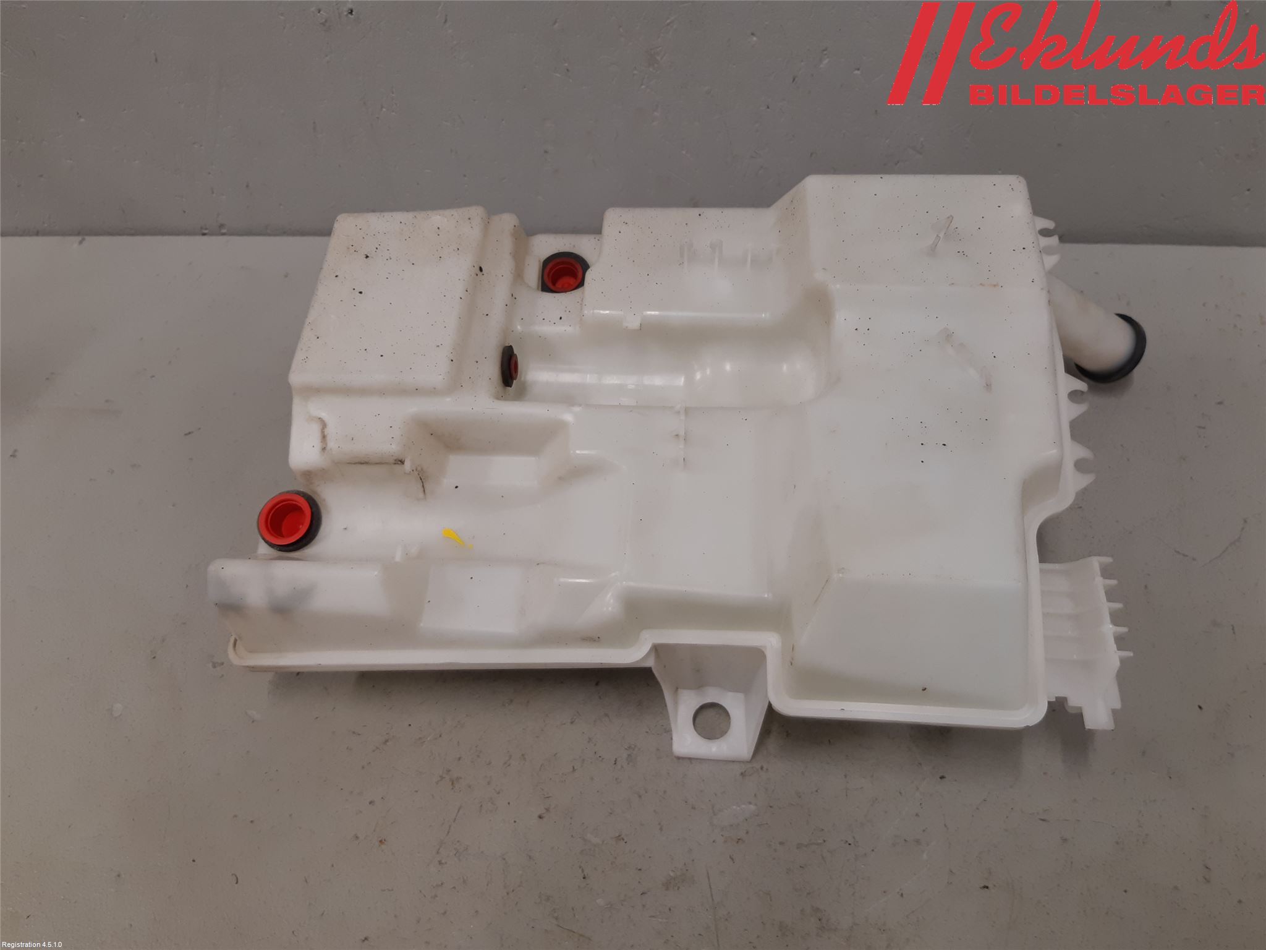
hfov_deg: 67.3
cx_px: 633
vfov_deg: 53.1
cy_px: 475
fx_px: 951
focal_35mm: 26
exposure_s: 1/50
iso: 64
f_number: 1.7
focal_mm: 3.93
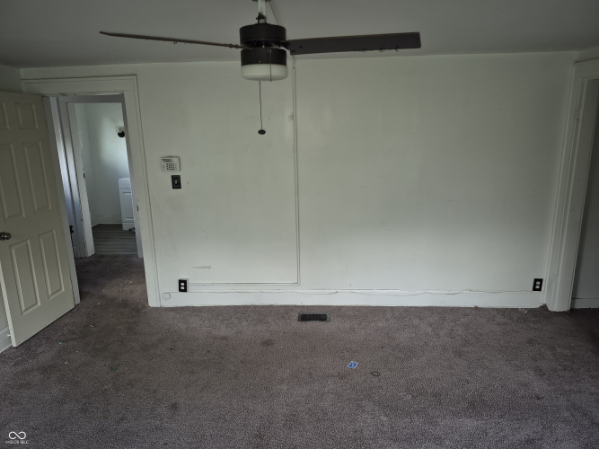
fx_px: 398
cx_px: 300
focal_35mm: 23
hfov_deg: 73.9
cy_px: 224
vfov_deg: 58.9
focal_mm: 5.4
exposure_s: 1/60
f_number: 1.8
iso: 100
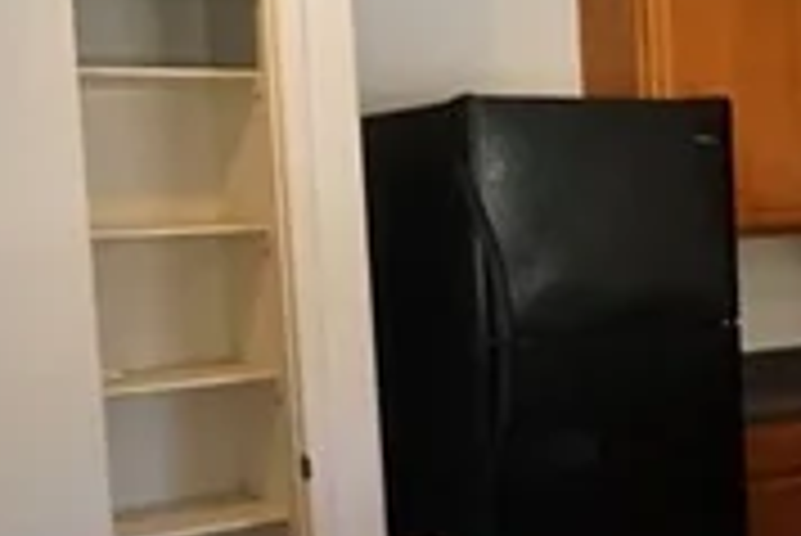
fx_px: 1536
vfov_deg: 19.7
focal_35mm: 69
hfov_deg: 27.5
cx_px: 810
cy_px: 340
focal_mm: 12
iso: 4000
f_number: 5
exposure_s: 1/250
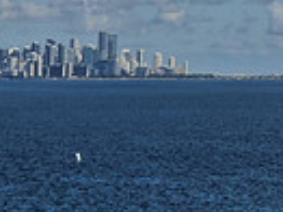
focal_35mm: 213
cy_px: 362
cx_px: -134
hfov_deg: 9.1
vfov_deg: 6.8
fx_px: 1740
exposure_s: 1/2000
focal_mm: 8.6
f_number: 3.8
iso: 100
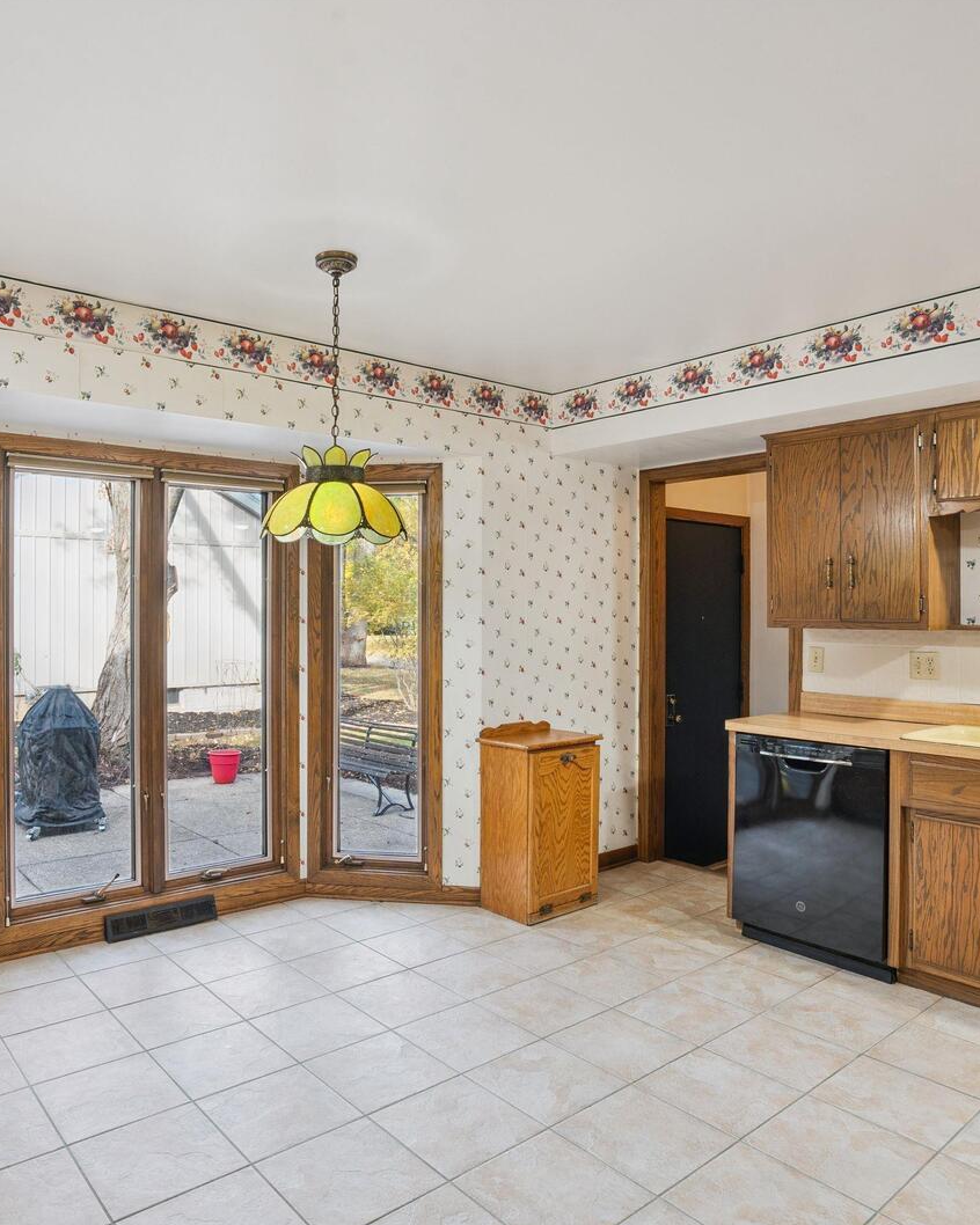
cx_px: 401
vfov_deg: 72.6
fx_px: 834
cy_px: 618
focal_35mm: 23
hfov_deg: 60.4
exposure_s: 1/13
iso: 400
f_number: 9
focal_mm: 16
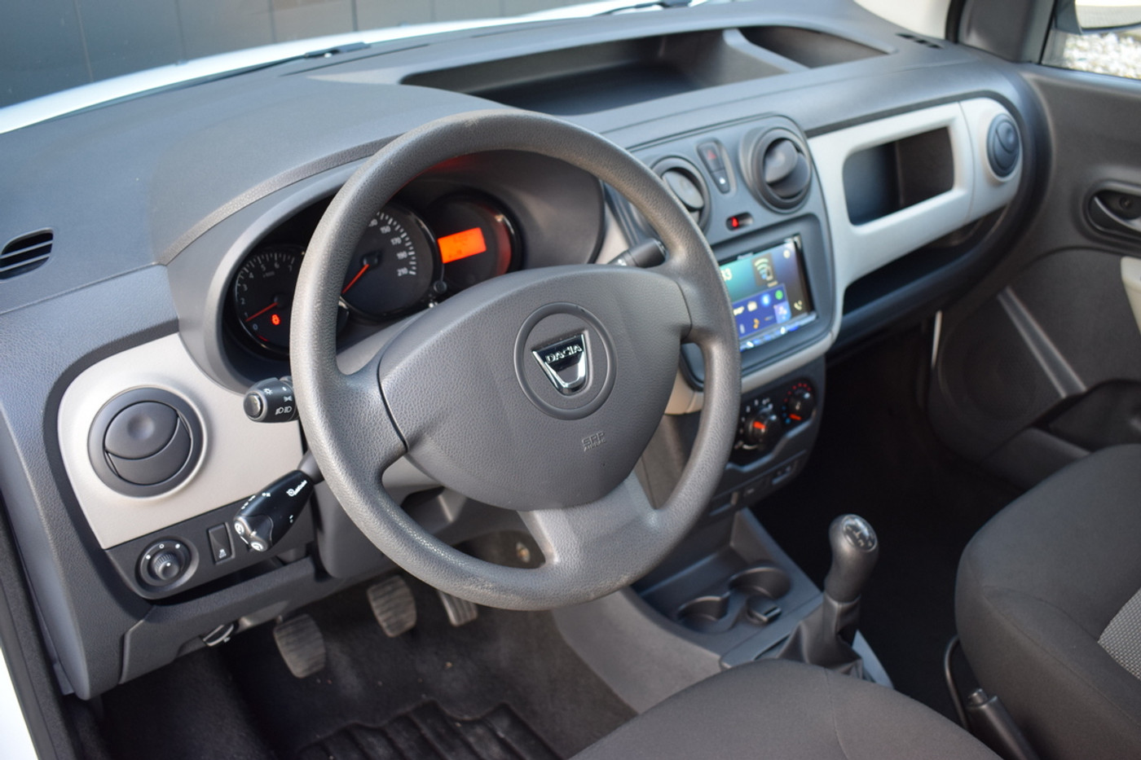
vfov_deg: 38.4
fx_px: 1093
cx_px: 570
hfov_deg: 55.1
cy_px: 380
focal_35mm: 34
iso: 640
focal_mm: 23
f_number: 4
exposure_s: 1/60
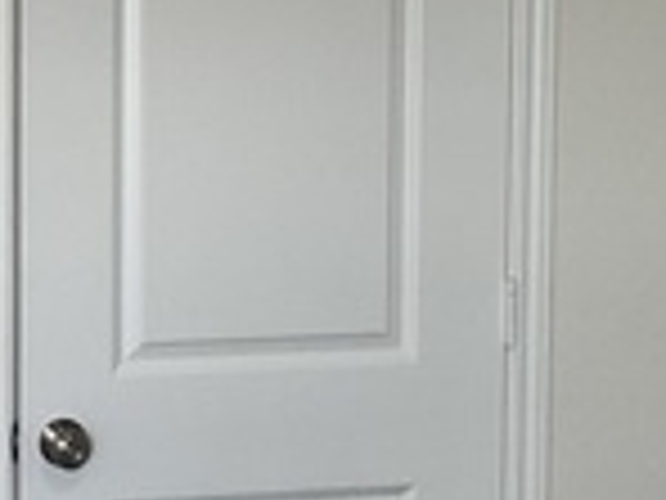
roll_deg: -0.5
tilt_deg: -4.5
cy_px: 117
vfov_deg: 11.8
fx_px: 2405
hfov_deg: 15.5
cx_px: -4
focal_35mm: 125
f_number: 1.8
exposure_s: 1/120
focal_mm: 3
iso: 64
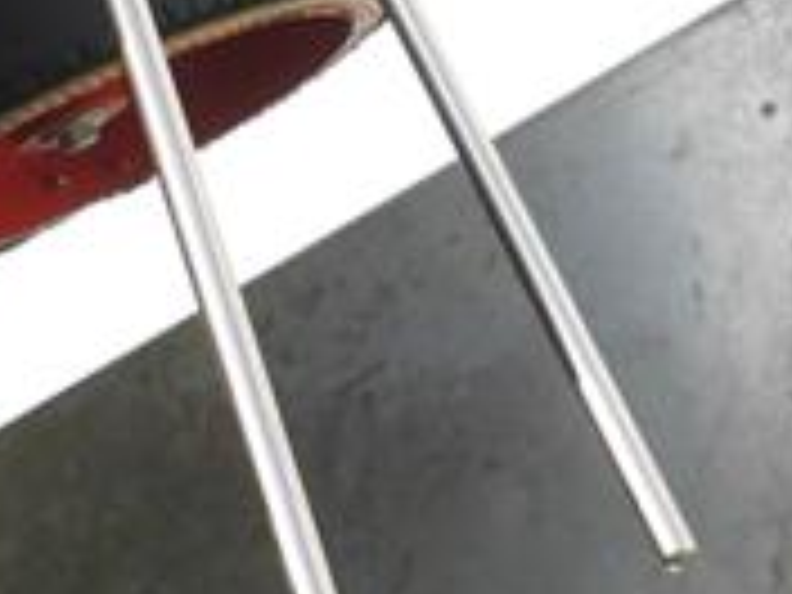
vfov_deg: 9.0
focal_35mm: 163
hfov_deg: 11.5
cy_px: 612
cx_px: -486
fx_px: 3729
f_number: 5
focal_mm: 14
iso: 160
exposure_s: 1/250
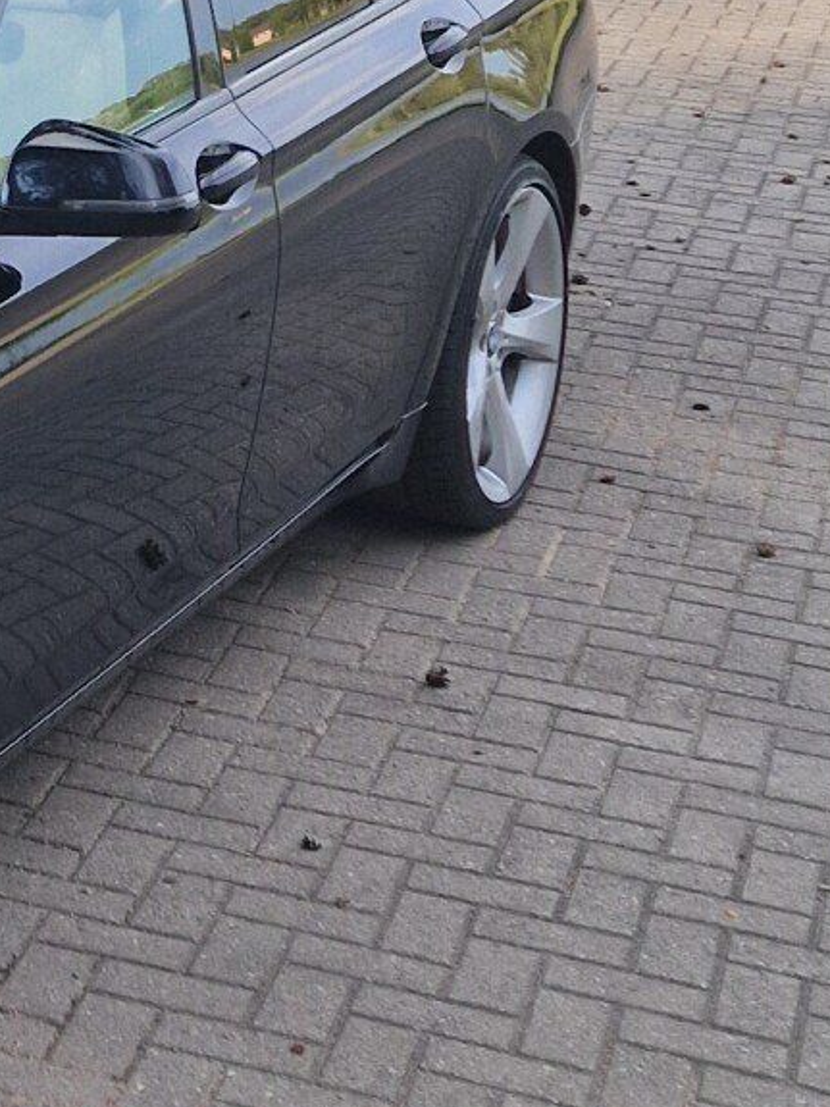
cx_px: -751
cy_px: -304
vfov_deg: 17.8
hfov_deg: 12.7
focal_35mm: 104
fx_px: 3326
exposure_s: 1/301
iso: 50
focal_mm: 5.4
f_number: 1.8
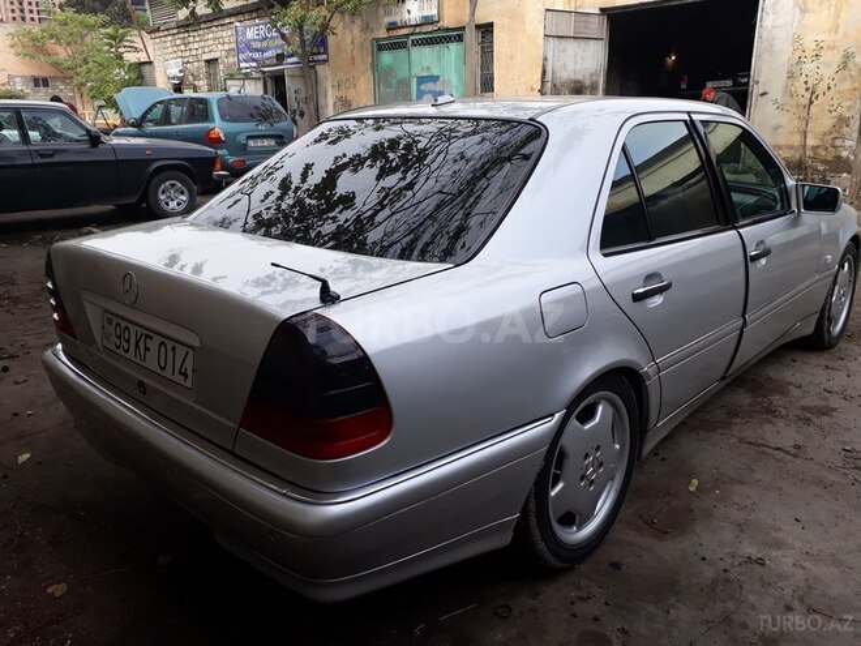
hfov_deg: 65.3
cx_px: 430
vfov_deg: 51.4
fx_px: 672
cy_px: 323
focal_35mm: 27
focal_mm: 3.6
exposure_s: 1/593
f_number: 1.9
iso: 40
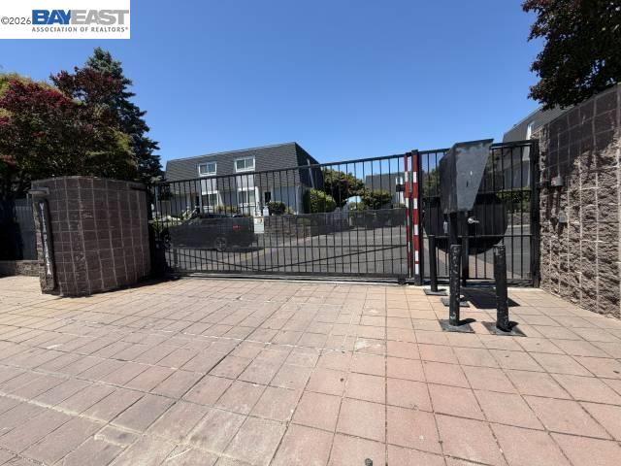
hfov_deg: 102.1
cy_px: 233
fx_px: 251
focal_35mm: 14
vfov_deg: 85.7
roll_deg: +2.7
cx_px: 310
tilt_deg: -2.2
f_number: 2.2
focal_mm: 2.22
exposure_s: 1/770
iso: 32
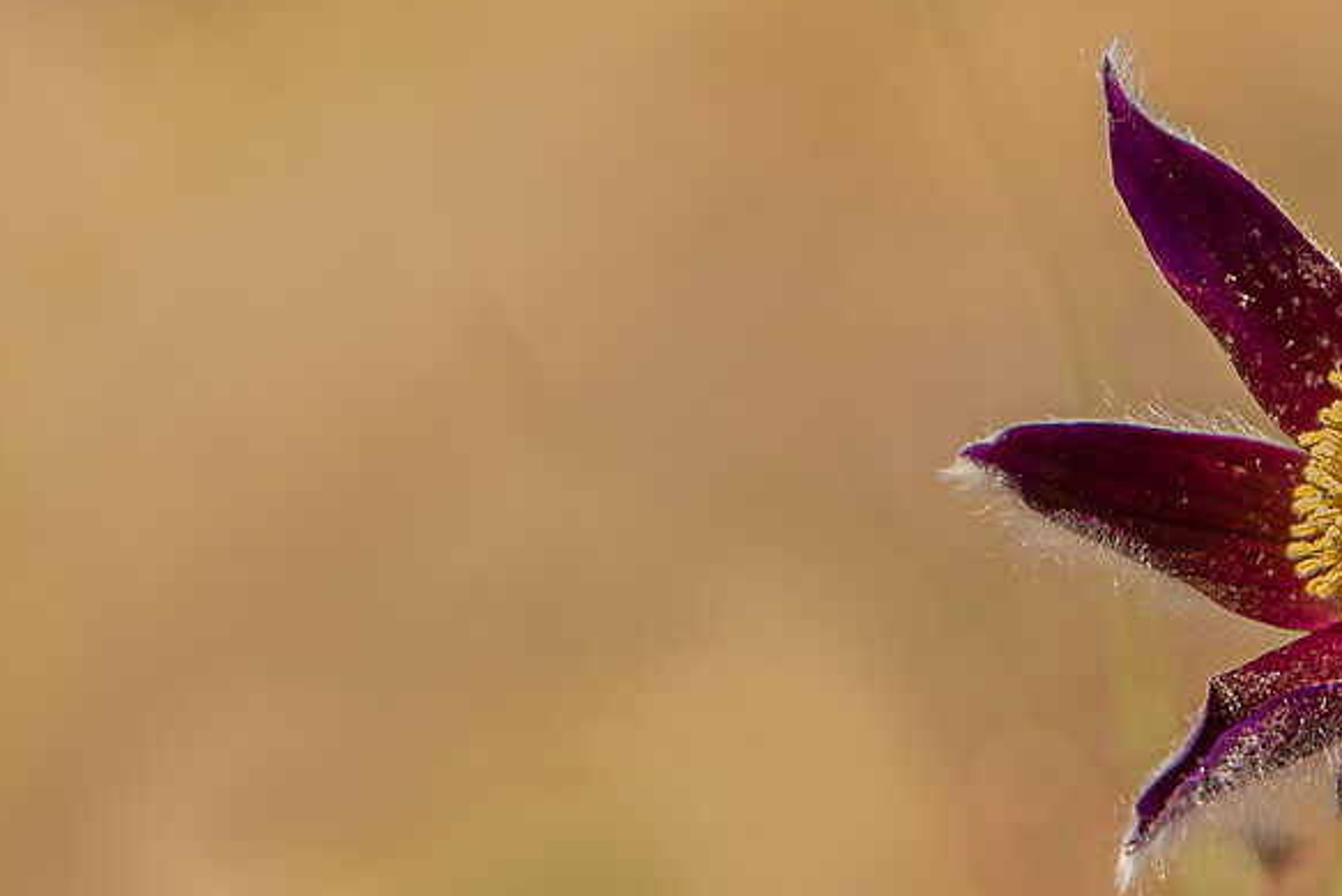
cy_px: 567
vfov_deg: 2.2
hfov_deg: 3.3
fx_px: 23042
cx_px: 2127
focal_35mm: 618
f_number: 4
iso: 100
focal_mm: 150
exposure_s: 1/400
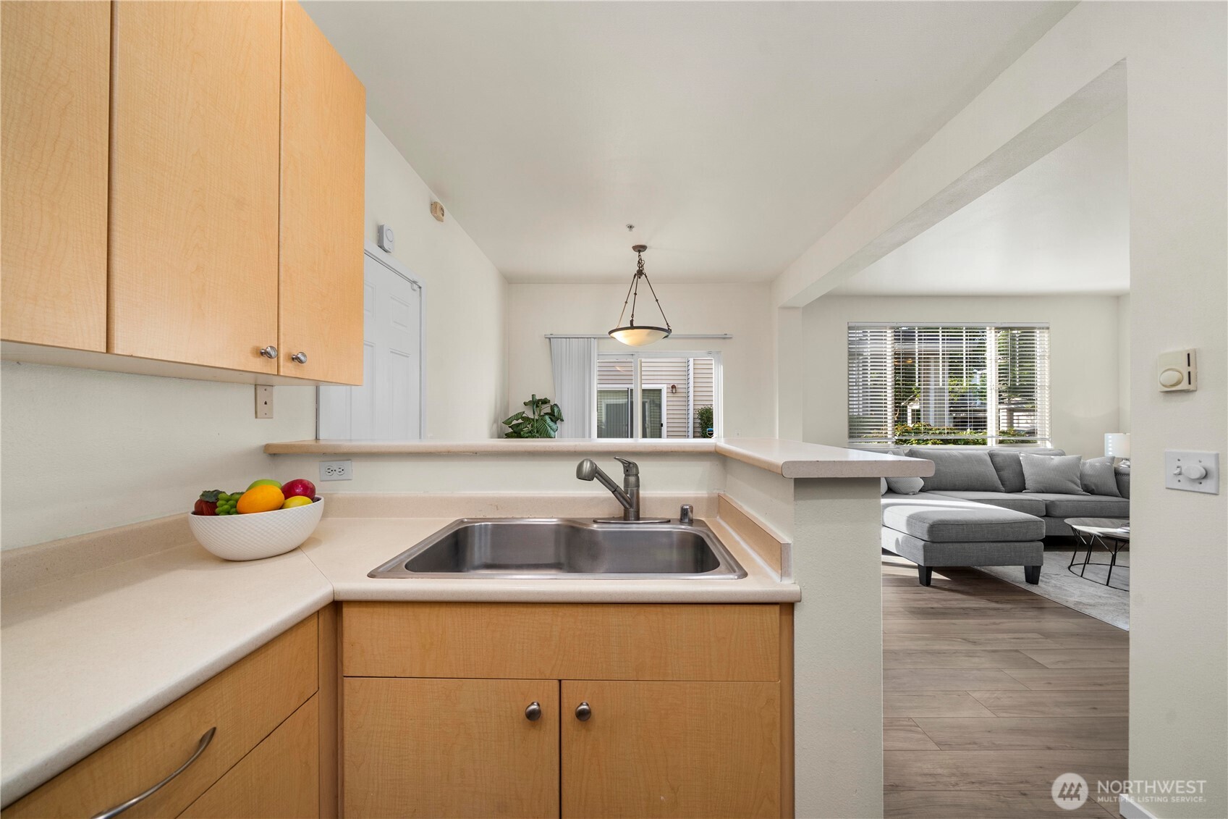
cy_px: 410
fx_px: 409
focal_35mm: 12
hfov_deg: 112.6
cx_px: 614
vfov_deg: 90.0
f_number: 6.7
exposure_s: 1/30
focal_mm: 12
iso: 1000
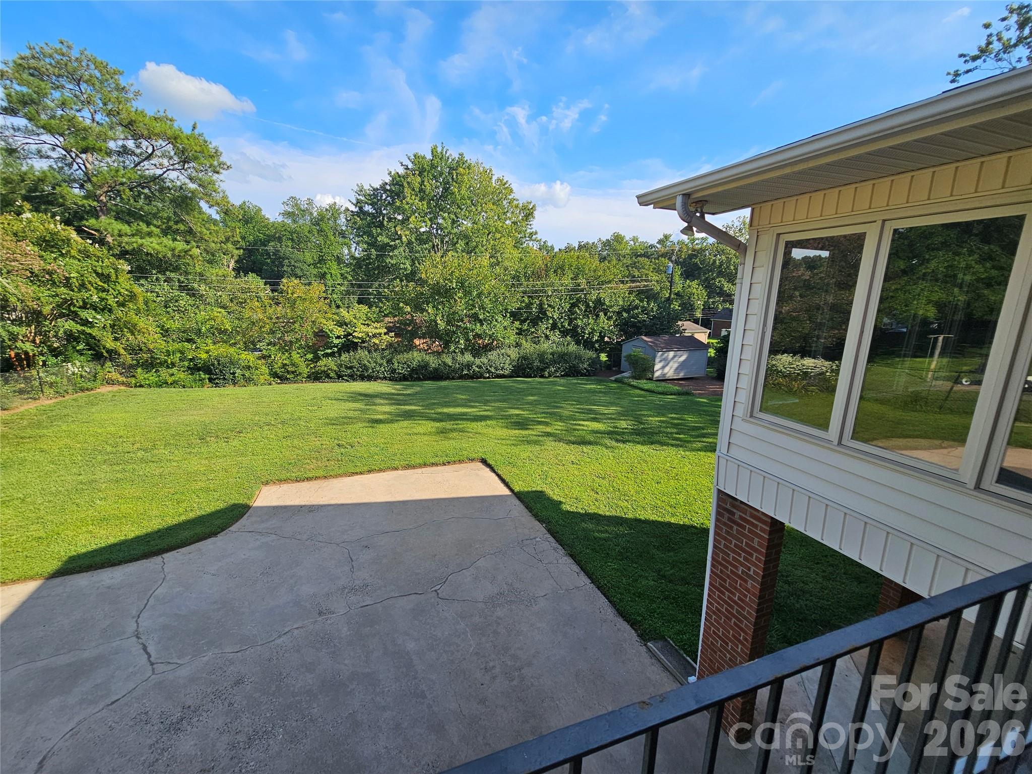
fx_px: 388
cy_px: 387
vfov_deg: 89.9
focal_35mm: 13
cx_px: 516
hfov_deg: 106.2
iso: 50
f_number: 2.2
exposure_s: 1/1225
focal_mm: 2.2
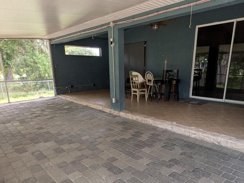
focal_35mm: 27
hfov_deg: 65.3
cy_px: 123
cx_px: 128
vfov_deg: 50.4
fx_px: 190
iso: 54
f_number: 2.2
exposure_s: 1/96.5
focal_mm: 1.85
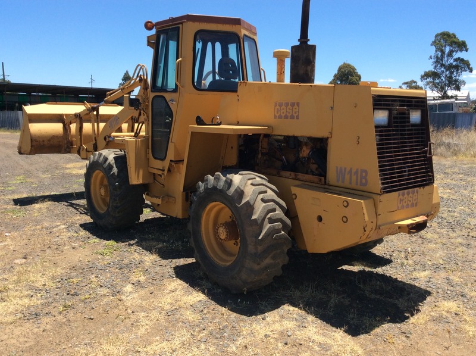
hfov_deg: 56.9
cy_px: 178
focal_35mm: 32
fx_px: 440
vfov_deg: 44.1
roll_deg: +2.7
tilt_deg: -9.8
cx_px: 238
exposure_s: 1/1040
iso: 32
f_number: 2.4
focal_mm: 3.3
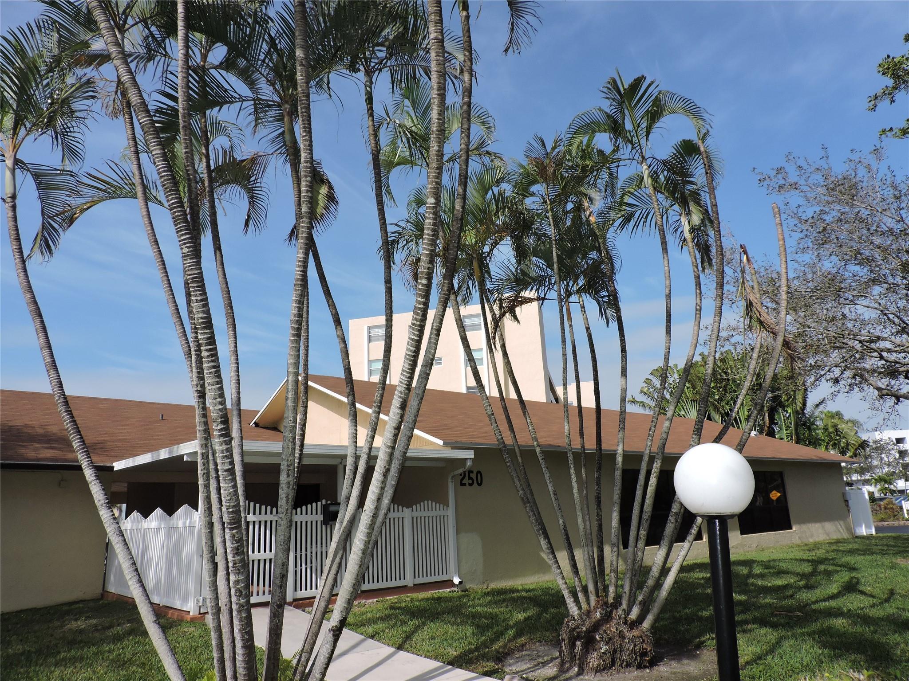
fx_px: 630
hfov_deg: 71.6
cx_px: 454
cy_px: 340
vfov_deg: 56.8
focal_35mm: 24
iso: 110
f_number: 3.3
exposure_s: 1/1600
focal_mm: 4.3
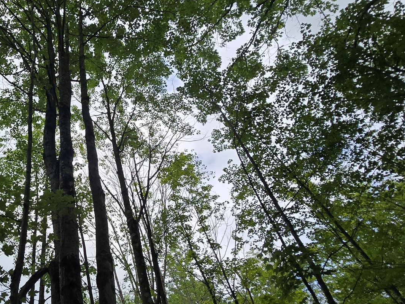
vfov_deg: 54.9
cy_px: 157
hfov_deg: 62.3
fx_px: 293
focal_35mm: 25
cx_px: 70
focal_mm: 2.2
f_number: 2.2
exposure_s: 1/1019
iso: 50
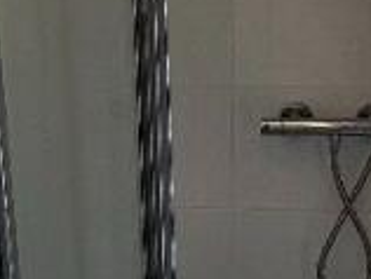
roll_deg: +1.4
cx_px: 207
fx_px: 902
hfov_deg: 23.2
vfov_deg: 17.4
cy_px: 246
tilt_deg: -20.2
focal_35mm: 84
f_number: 1.8
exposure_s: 1/100
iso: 80
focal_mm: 1.57
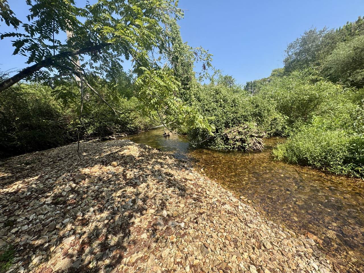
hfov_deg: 102.1
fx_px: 147
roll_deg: +3.3
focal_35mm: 14
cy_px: 136
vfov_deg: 85.7
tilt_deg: -10.0
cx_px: 182
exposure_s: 1/831
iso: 40
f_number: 2.2
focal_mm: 2.22
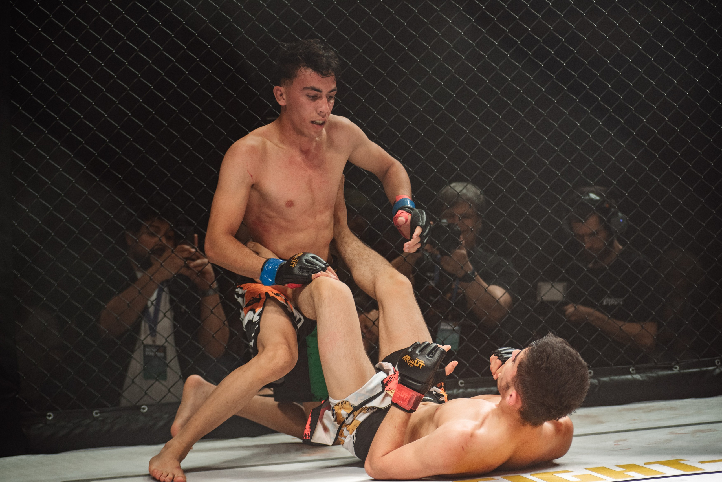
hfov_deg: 17.6
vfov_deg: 11.8
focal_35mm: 116
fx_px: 2327
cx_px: 361
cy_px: 241
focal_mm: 116
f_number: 4
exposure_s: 1/320
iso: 900
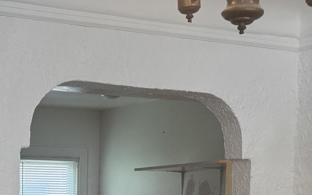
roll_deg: -0.5
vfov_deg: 13.4
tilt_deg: -5.1
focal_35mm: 92
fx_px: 782
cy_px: 288
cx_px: 21
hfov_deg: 21.9
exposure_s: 1/120
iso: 64
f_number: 1.78
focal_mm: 6.76
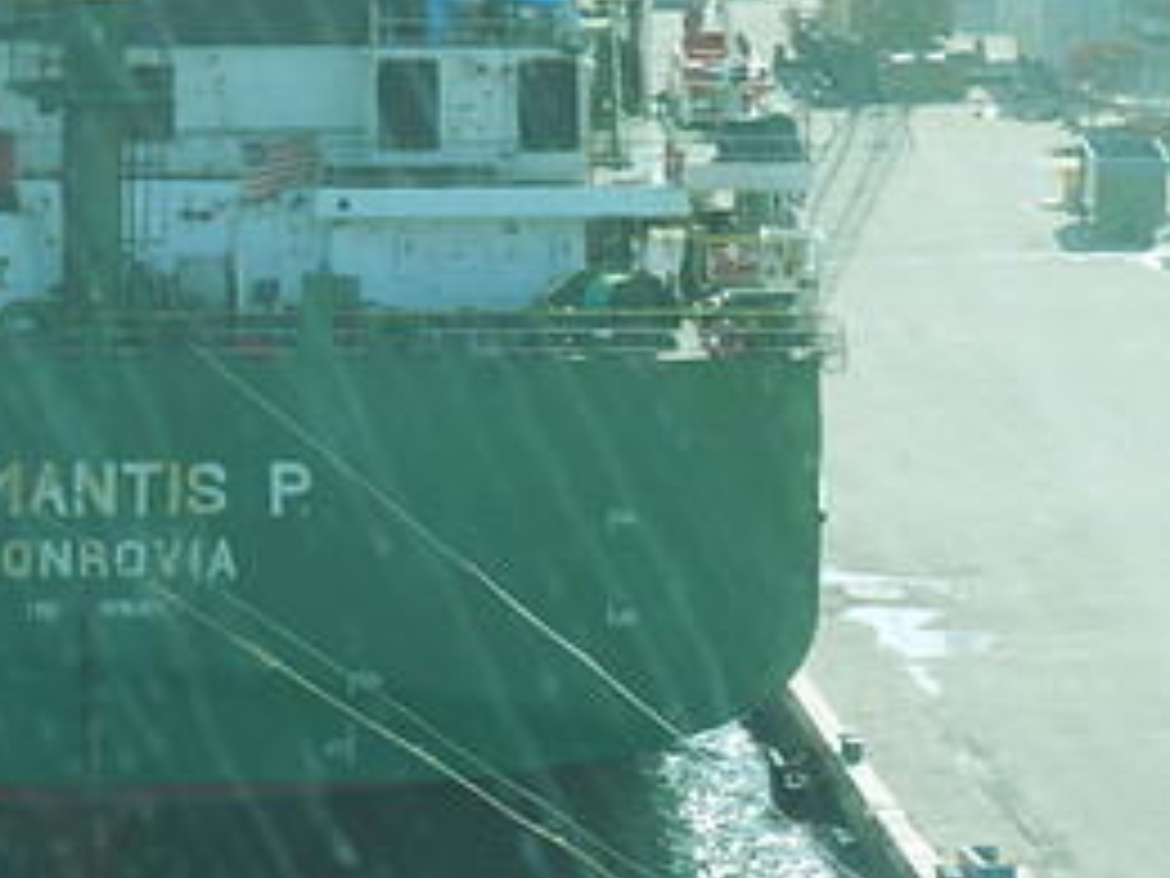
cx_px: 90
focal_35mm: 299
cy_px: 169
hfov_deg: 6.6
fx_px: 10106
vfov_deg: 5.0
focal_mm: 24.2
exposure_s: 1/200
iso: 100
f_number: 4.9
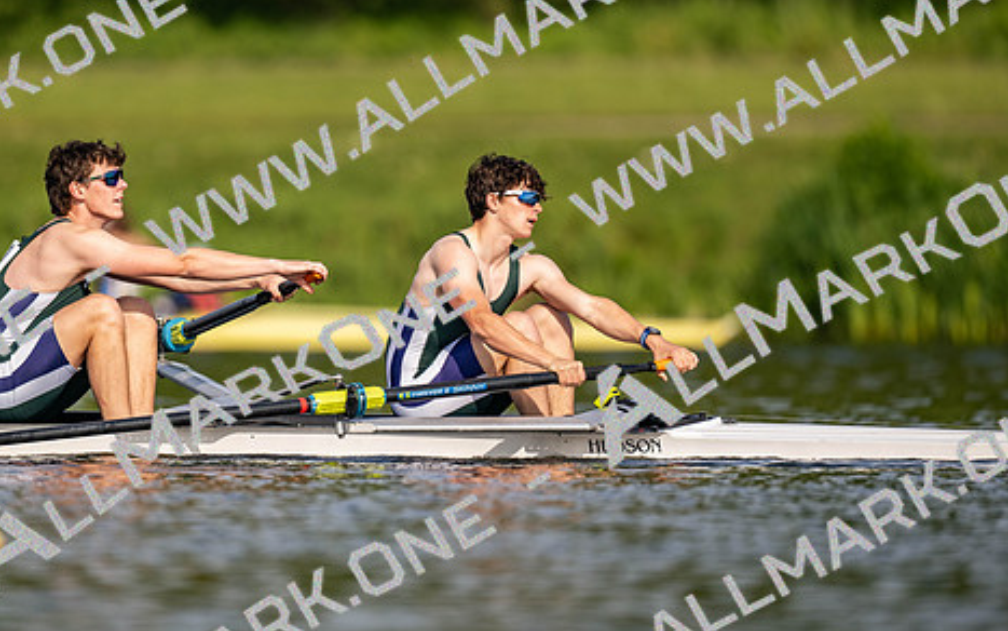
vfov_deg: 1.7
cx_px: 412
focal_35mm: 759
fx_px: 20853
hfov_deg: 2.8
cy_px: 263
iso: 250
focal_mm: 600
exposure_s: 1/2500
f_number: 4
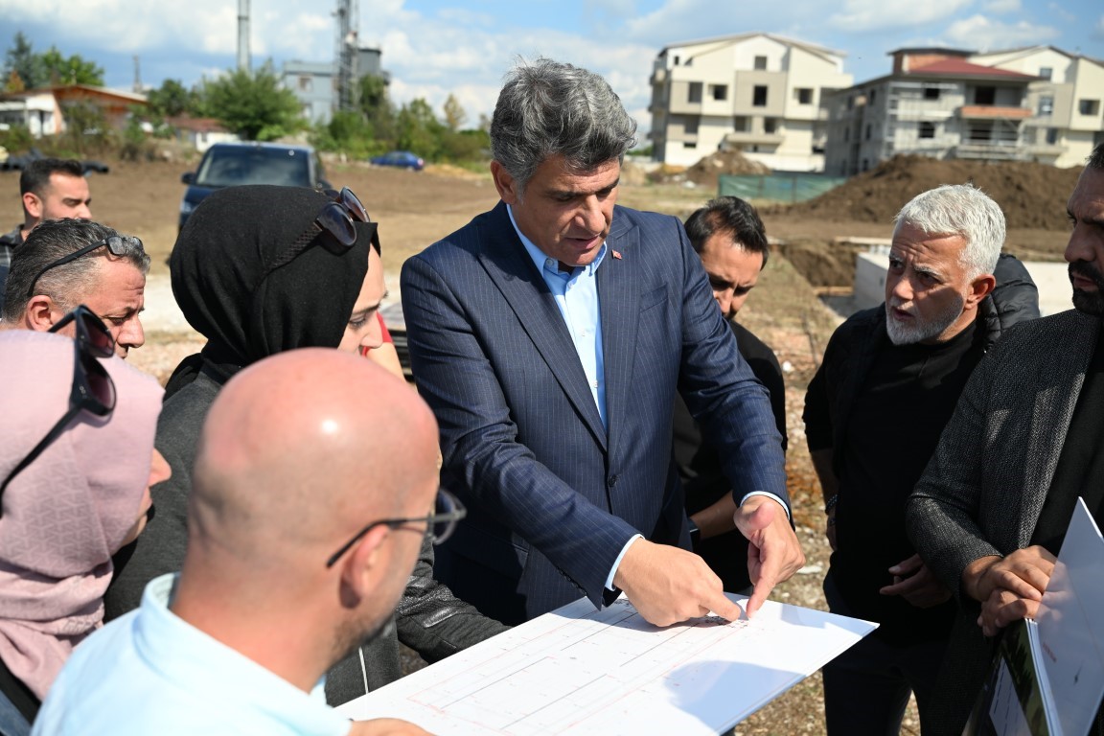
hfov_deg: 58.7
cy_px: 368
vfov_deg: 41.1
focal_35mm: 32
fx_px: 981
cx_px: 552
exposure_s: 1/2500
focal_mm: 32
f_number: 4
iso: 250
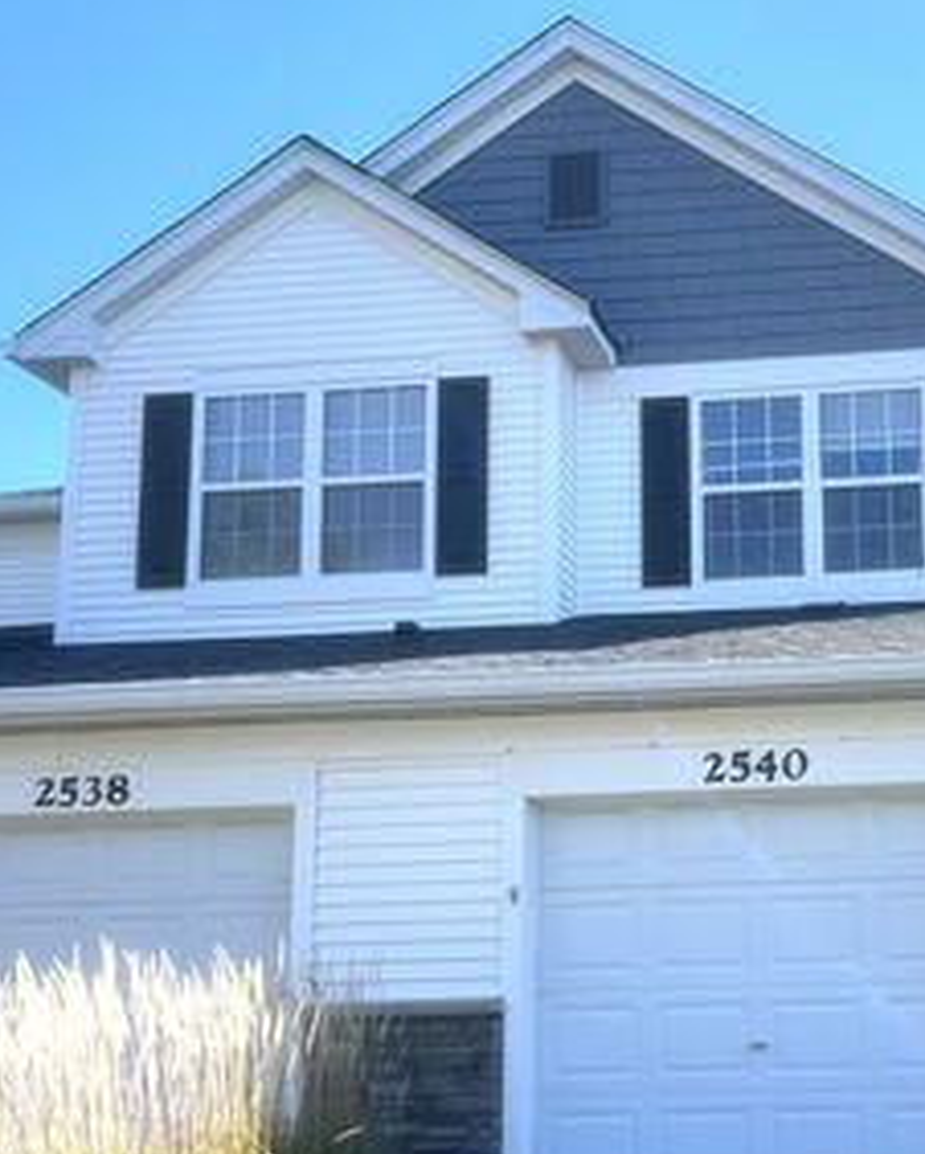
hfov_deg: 31.7
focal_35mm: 45
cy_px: 735
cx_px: 847
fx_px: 1538
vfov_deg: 40.8
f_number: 1.5
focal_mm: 5.7
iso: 50
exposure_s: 1/1779
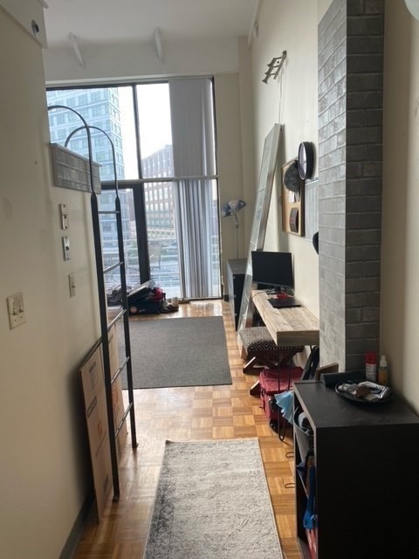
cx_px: 210
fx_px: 420
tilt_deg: -7.3
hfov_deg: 53.1
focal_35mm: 26
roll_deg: +1.6
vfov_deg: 67.3
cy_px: 280
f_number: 1.8
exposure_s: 1/122
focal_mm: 4.25
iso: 32
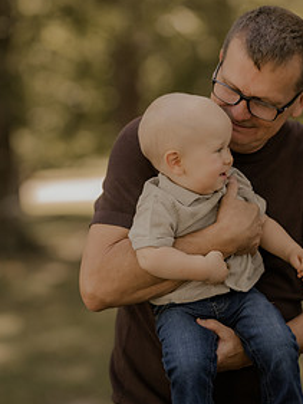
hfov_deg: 11.3
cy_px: 178
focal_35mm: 131
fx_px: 1528
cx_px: 191
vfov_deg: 15.0
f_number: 1.8
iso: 3200
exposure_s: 1/8000
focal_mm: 85
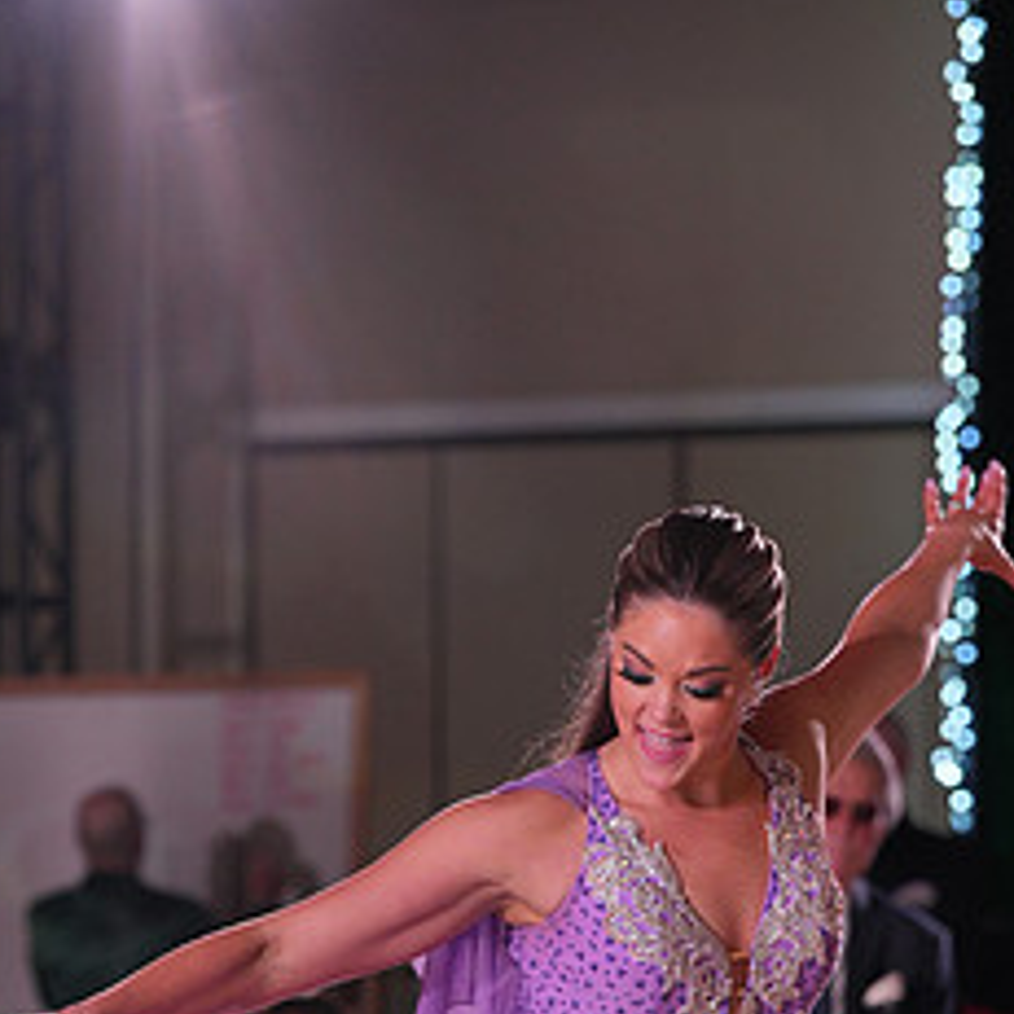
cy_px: 1260
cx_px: 568
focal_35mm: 269
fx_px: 8915
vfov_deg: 6.5
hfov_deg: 6.5
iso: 800
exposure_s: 1/320
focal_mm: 126
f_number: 4
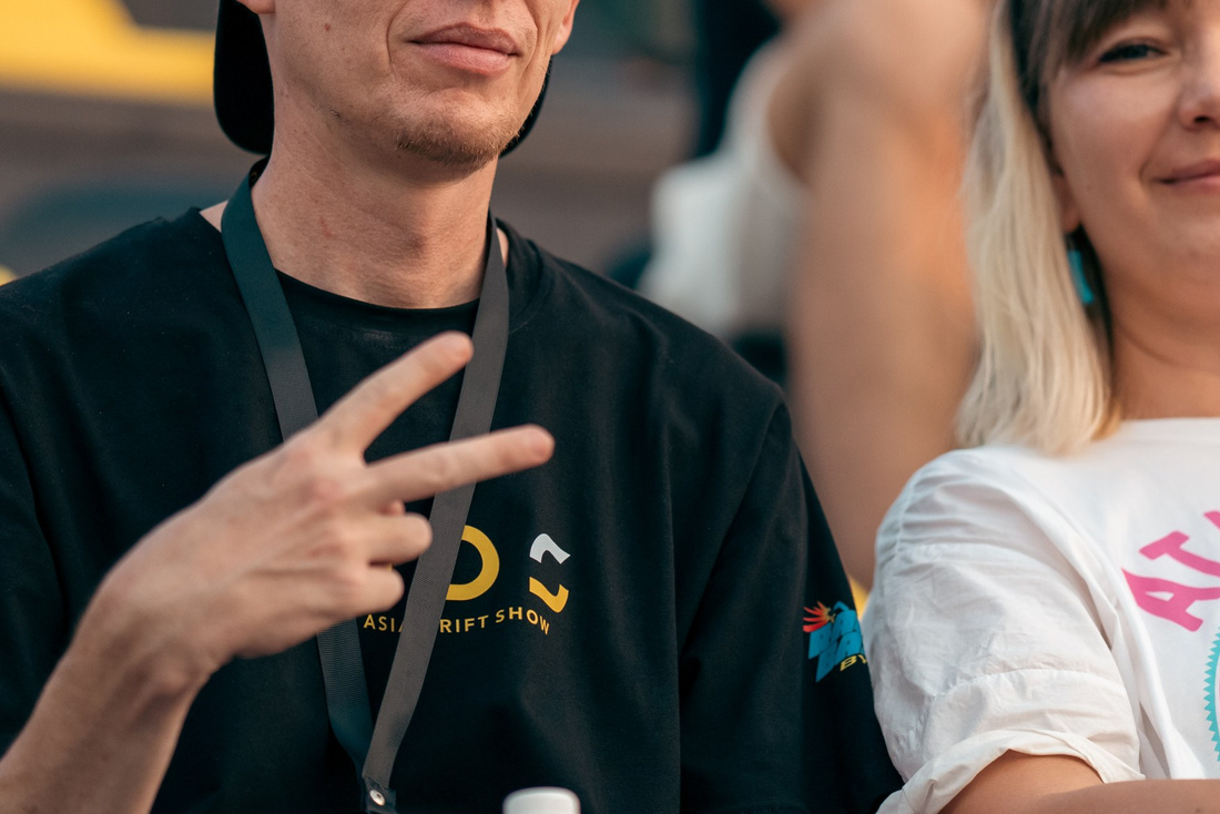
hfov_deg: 9.0
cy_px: 254
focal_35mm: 229
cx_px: 619
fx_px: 7762
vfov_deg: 6.0
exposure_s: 1/1600
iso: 500
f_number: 1.4
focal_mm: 85
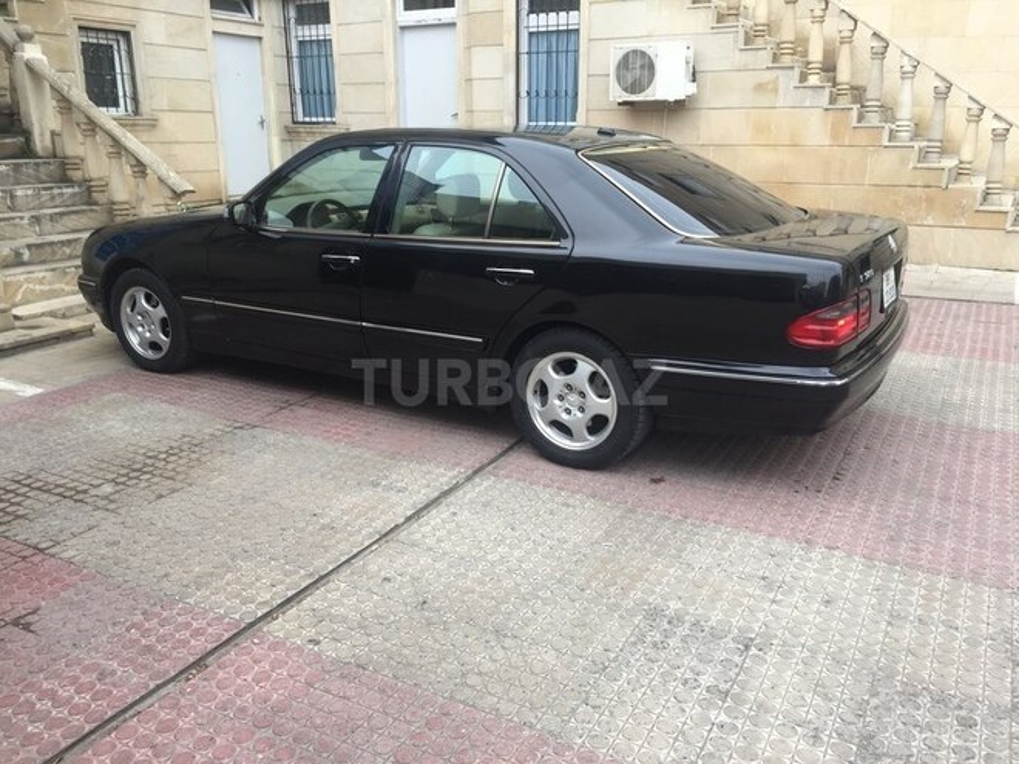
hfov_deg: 61.7
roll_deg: +0.1
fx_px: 854
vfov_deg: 48.2
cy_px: 382
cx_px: 510
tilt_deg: -15.1
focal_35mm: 29
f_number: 2.2
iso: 40
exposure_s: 1/50
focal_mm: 4.15
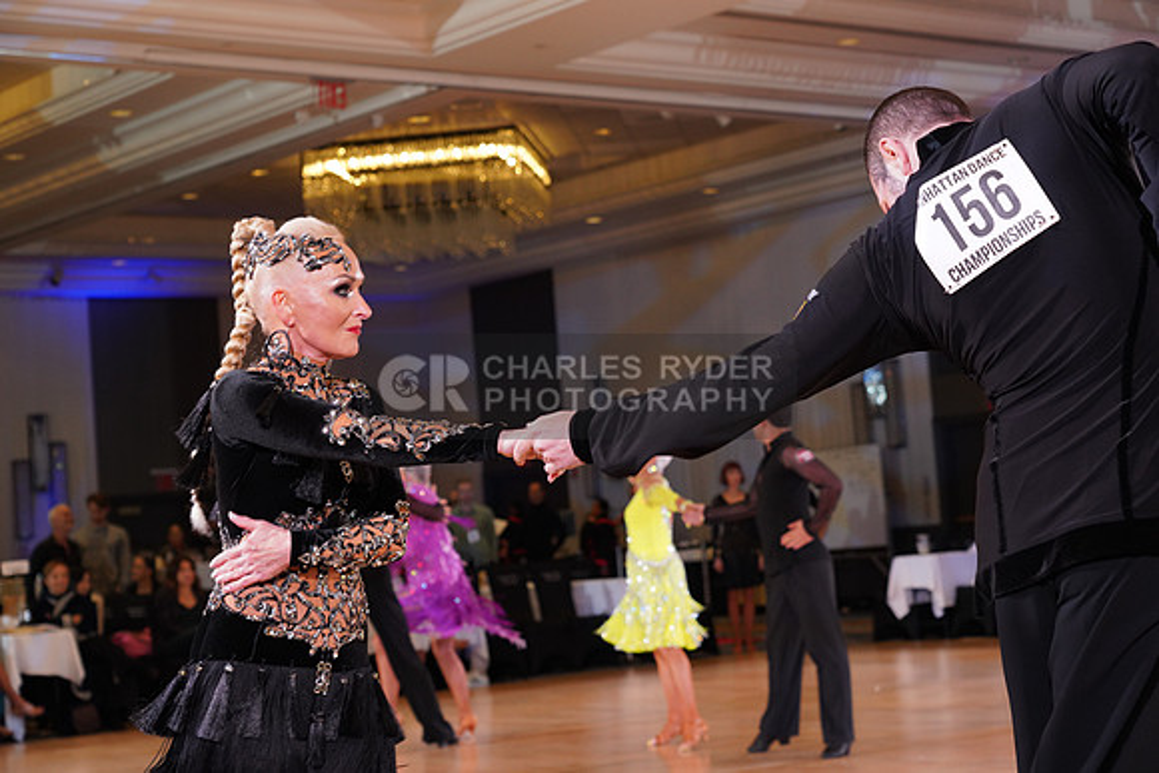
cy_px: 386
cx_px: 580
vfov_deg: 20.0
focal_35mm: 68
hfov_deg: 29.6
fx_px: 2190
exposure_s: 1/160
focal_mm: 68
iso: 1600
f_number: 5.6
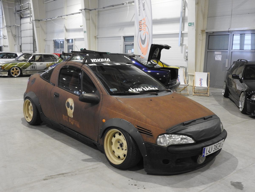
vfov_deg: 40.7
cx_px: 128
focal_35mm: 35
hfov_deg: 52.6
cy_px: 96
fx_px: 258
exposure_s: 1/30
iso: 400
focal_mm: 6.3
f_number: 3.8
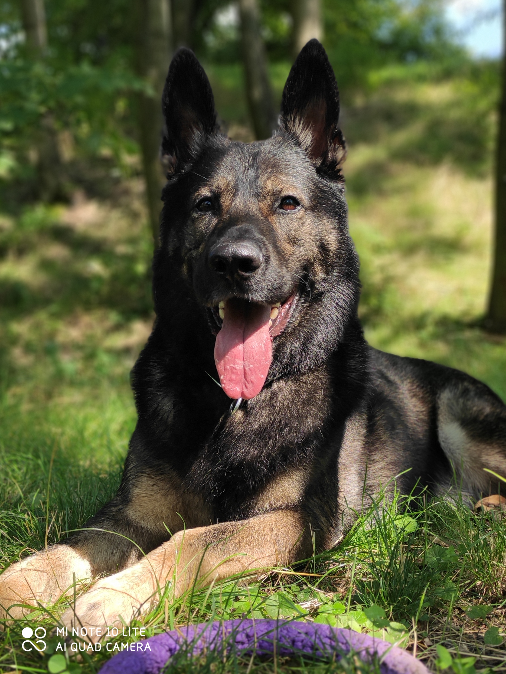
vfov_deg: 69.4
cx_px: 253
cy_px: 337
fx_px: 487
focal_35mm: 25
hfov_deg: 54.9
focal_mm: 5.43
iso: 100
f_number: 1.89
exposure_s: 1/356
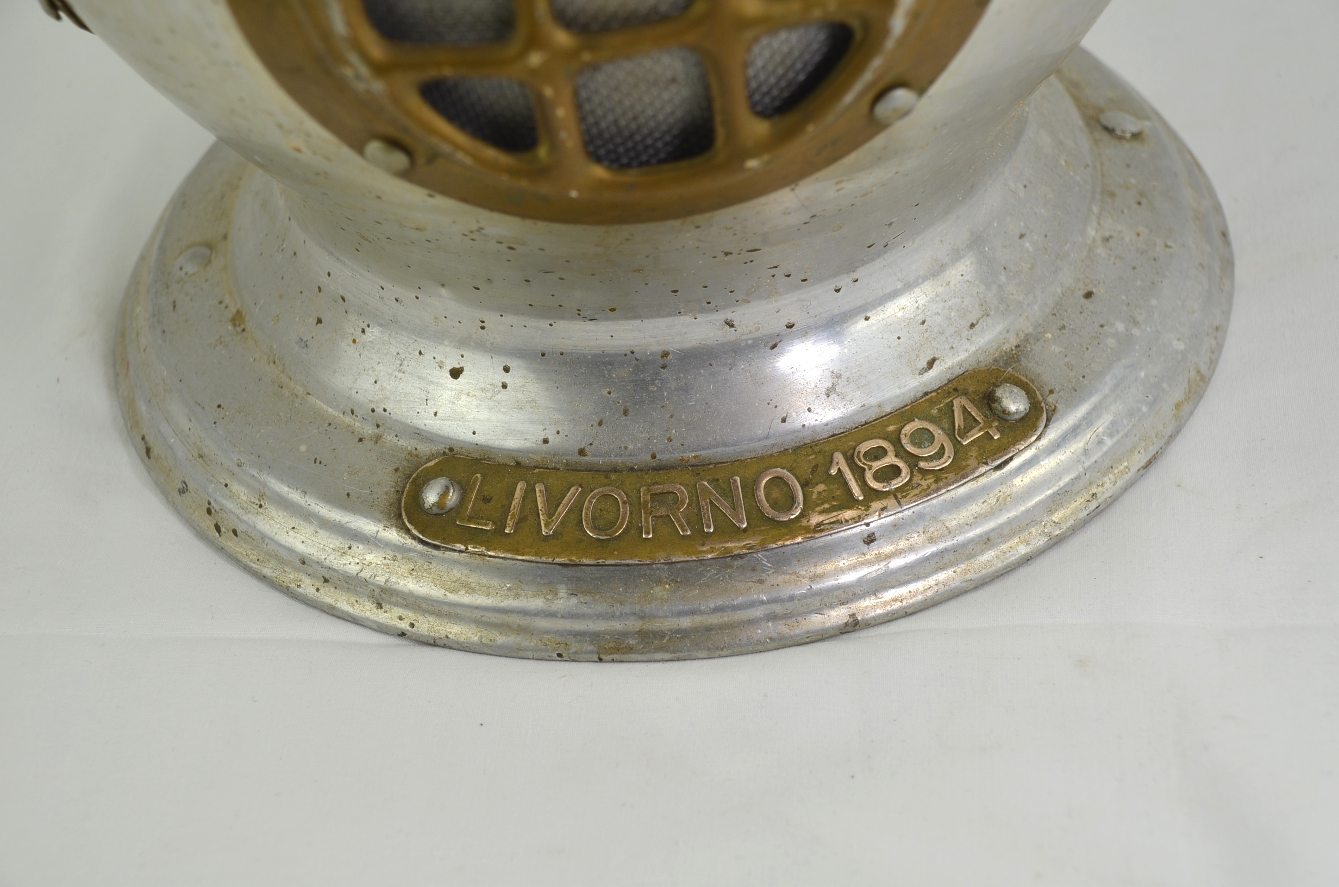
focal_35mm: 75
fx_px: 2784
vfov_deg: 18.1
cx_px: 670
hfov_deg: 27.0
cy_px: 444
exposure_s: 1/160
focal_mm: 50
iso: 200
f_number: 6.3
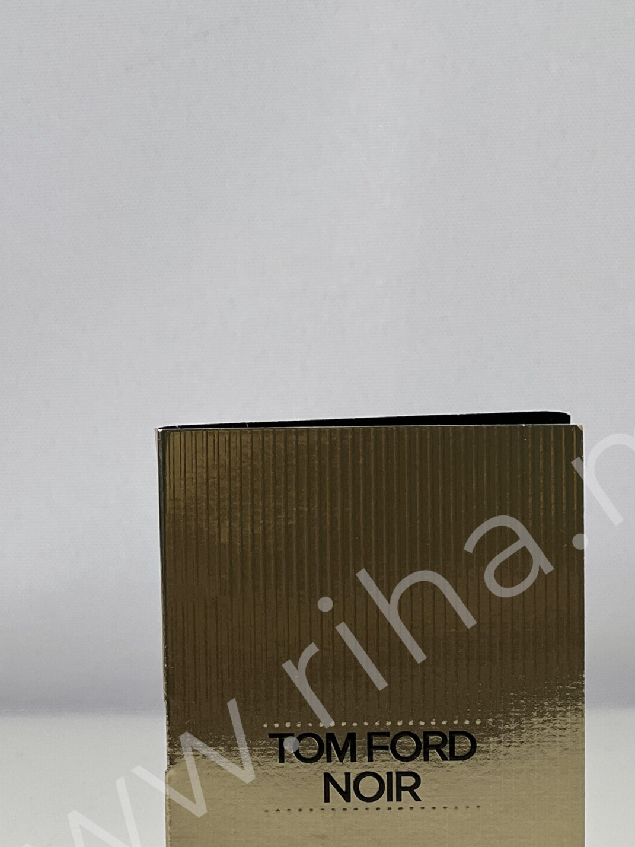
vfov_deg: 14.2
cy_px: 650
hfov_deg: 10.7
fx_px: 3375
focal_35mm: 138
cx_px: 358
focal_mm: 9
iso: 100
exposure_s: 1/100
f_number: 2.8
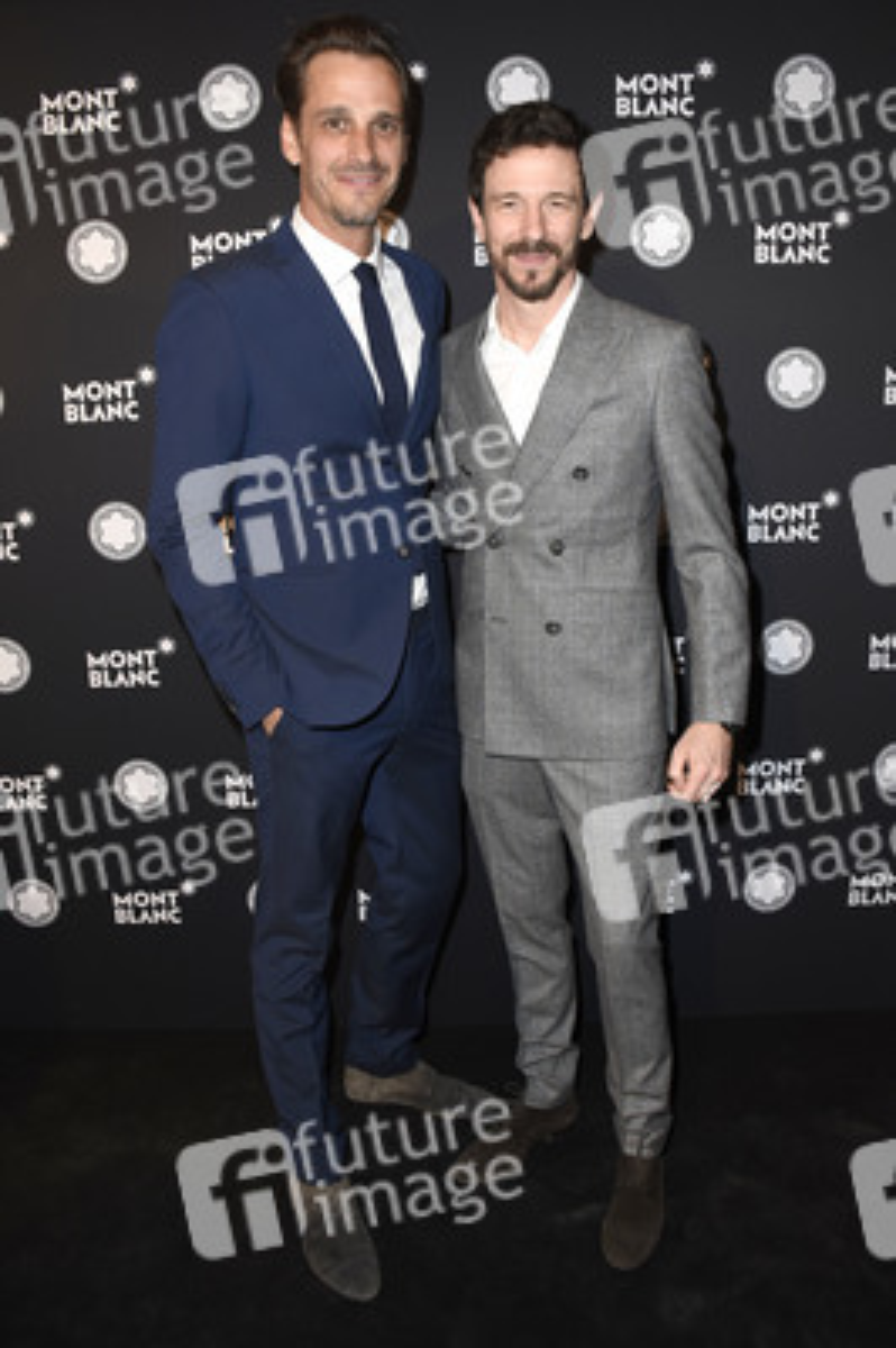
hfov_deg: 47.9
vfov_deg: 67.4
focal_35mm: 27
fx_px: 1010
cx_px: 448
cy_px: 674
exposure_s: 1/125
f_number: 6.3
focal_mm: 18
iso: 500
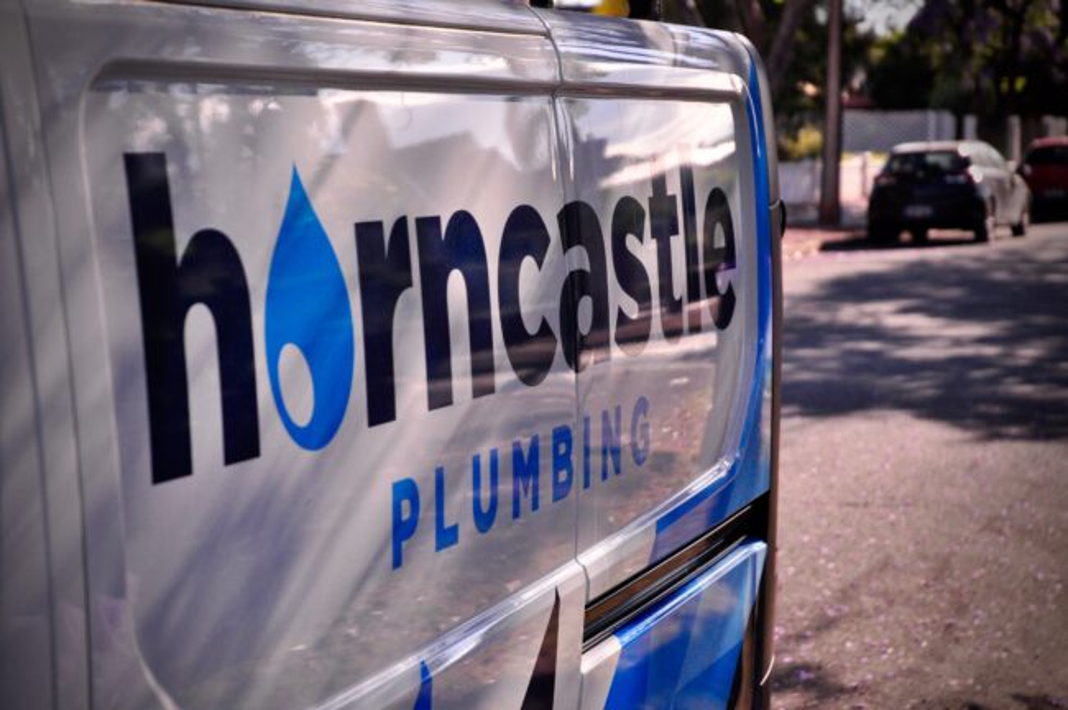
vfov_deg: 16.2
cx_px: 534
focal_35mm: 84
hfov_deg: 24.2
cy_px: 355
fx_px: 2489
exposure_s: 1/3200
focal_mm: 56
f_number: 4.5
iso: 800
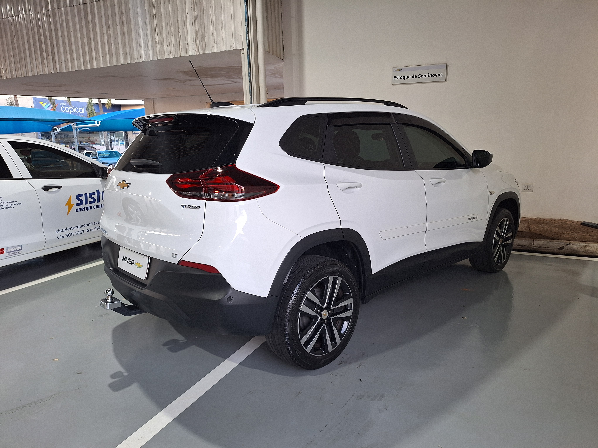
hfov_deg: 73.9
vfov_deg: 58.9
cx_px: 299
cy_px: 224
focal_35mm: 23
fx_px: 397
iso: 80
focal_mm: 5.54
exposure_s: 1/40
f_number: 1.8
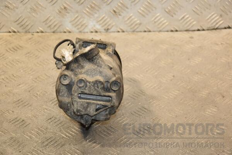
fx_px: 599
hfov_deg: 21.9
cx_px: 116
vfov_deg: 14.7
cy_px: 78
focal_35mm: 93
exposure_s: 1/200
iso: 800
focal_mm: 62
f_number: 5.6
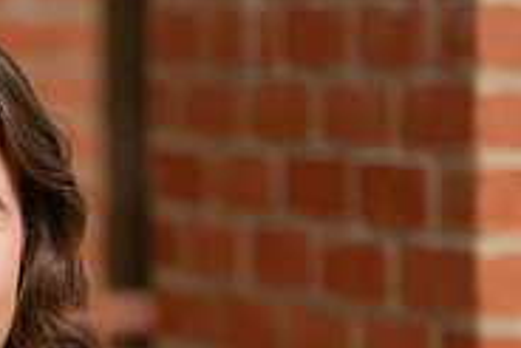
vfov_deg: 3.6
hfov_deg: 5.3
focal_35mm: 385
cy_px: 400
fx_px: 5576
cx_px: -142
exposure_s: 1/250
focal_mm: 122
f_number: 3.2
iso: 320
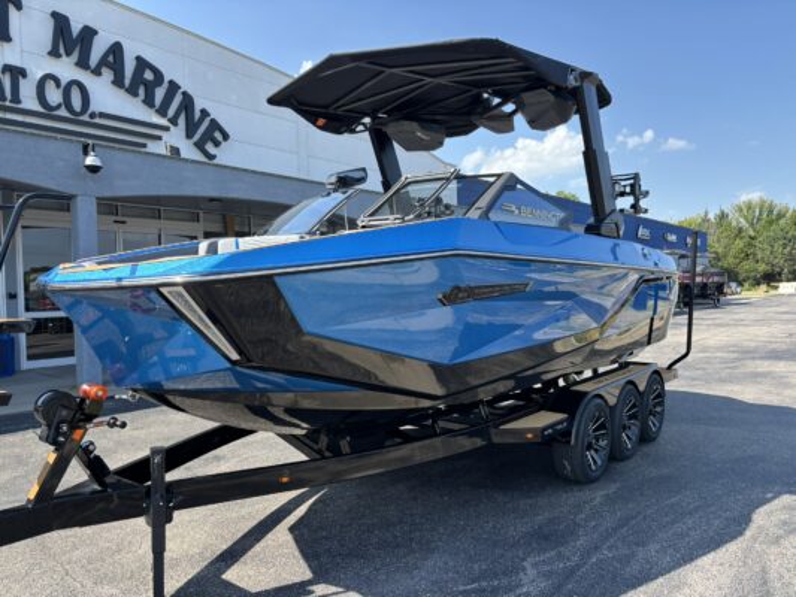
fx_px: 598
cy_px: 298
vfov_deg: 53.1
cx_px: 398
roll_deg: +0.3
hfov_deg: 67.3
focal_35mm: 26
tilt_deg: -2.5
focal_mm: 5.96
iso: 50
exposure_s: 1/988
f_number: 1.6
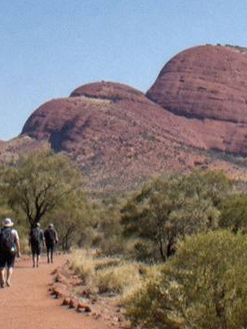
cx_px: 385
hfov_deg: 10.9
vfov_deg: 15.2
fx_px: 1235
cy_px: 159
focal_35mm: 130
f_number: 9
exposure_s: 1/250
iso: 160
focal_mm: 49
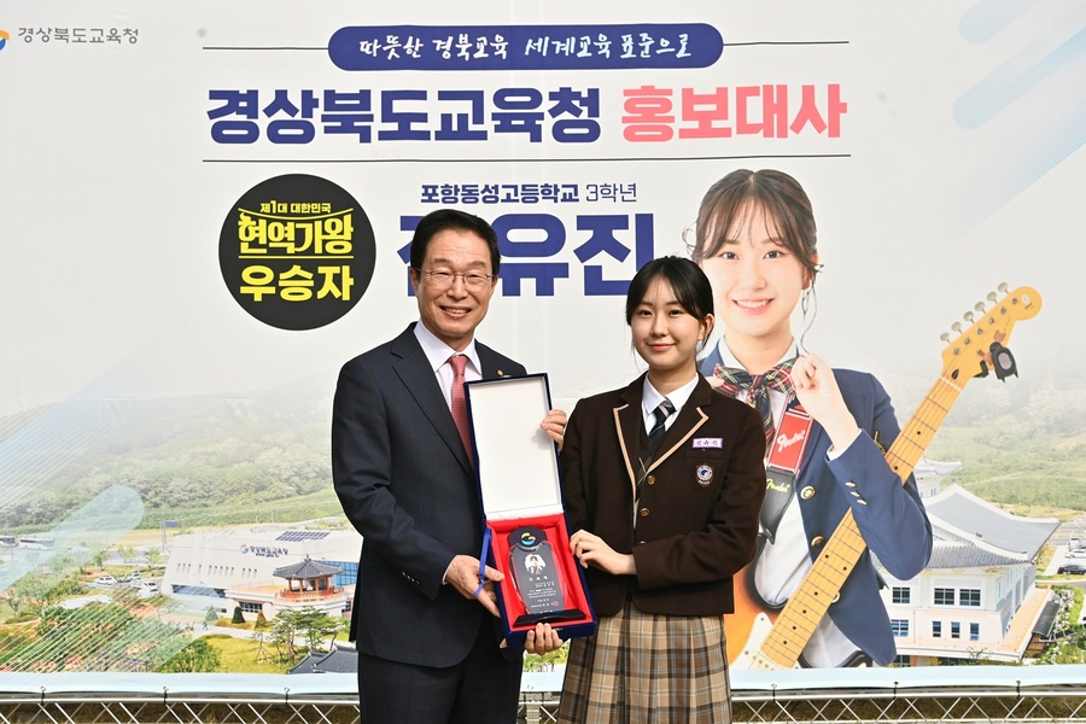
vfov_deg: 27.0
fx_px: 1508
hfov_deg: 39.6
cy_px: 362
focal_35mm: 50
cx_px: 543
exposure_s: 1/500
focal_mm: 50
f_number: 7.1
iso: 125
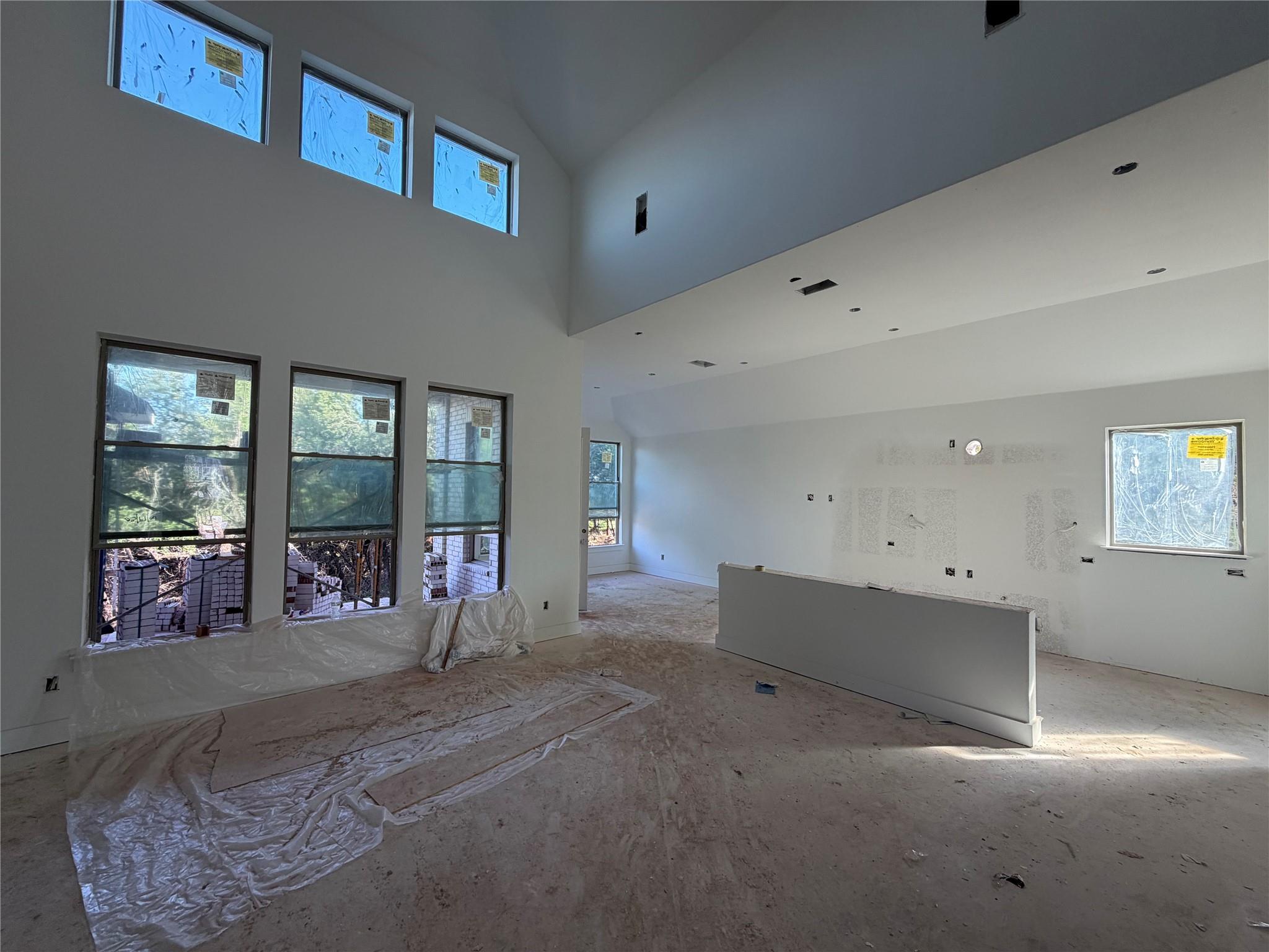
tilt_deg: +2.2
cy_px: 476
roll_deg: -0.7
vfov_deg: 85.7
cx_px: 634
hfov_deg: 102.1
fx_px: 513
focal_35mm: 14
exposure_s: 1/121
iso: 80
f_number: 2.2
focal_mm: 2.22
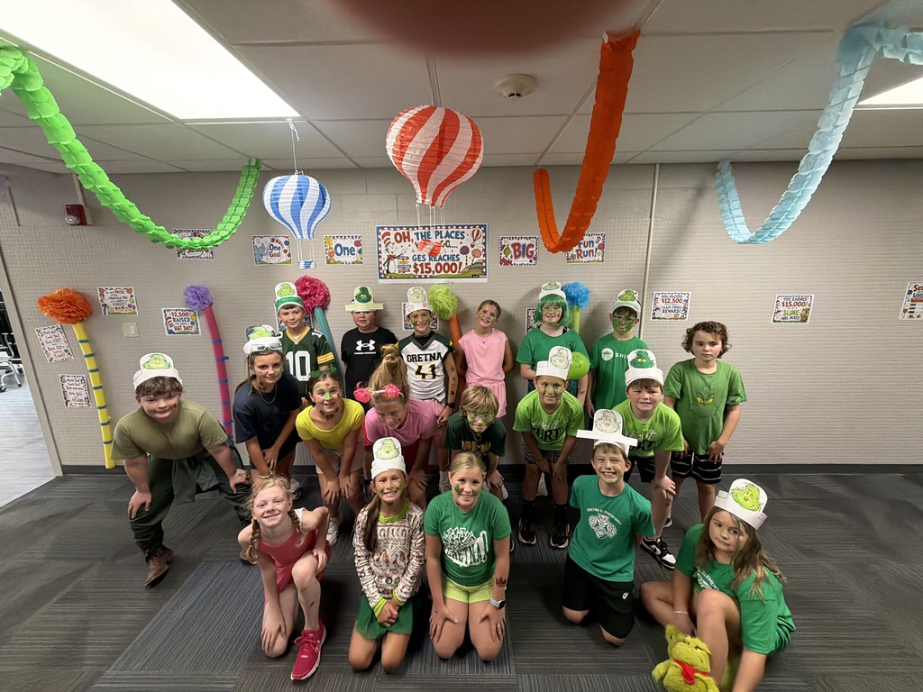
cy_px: 346
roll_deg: +1.7
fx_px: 373
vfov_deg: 85.7
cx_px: 462
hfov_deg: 102.1
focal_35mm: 14
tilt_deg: -12.4
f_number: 2.2
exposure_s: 1/100
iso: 640
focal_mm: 2.22
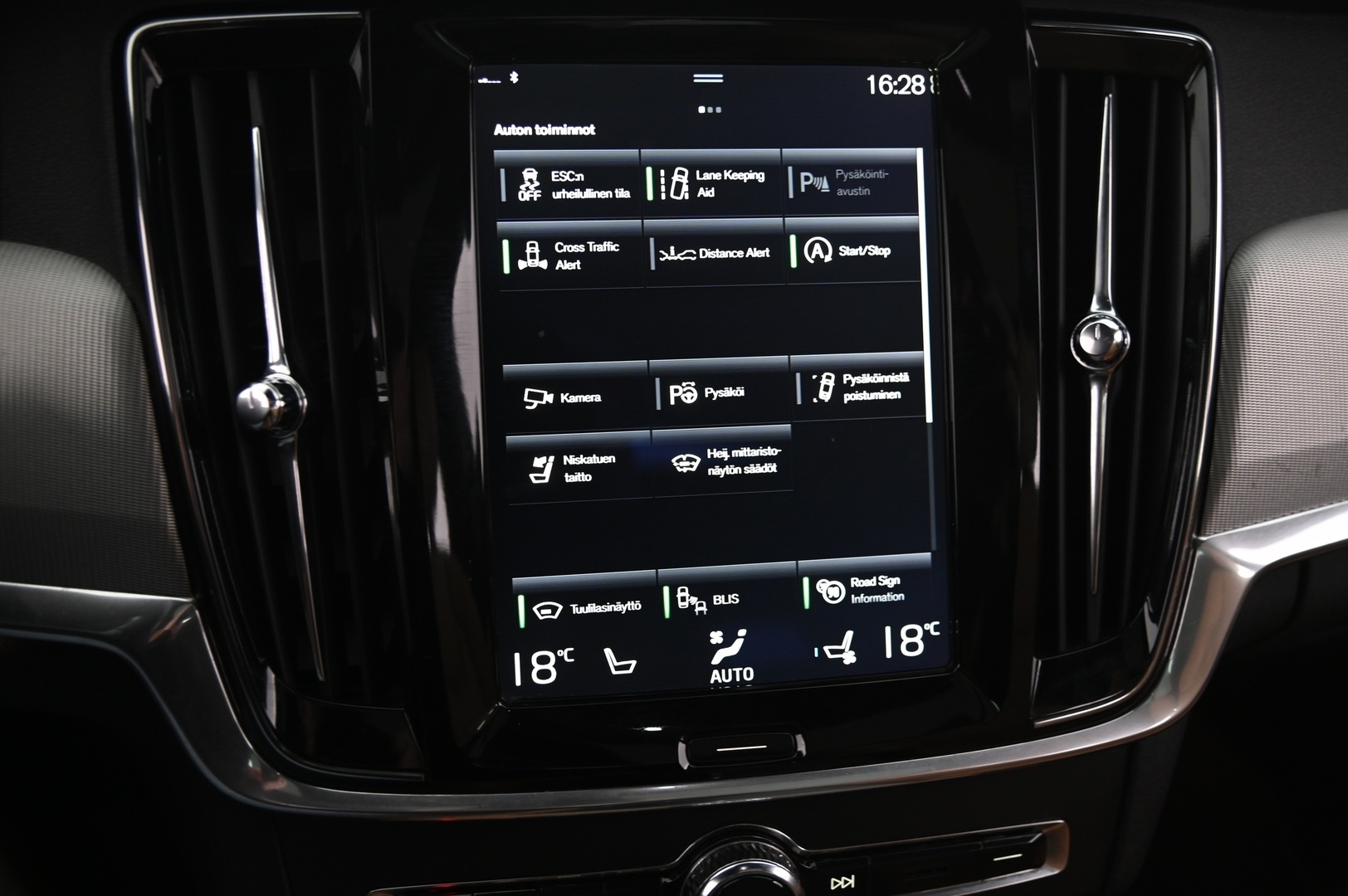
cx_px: 674
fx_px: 1309
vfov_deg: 37.8
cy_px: 448
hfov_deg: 54.5
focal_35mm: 35
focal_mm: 35
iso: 2000
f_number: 4
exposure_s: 1/20
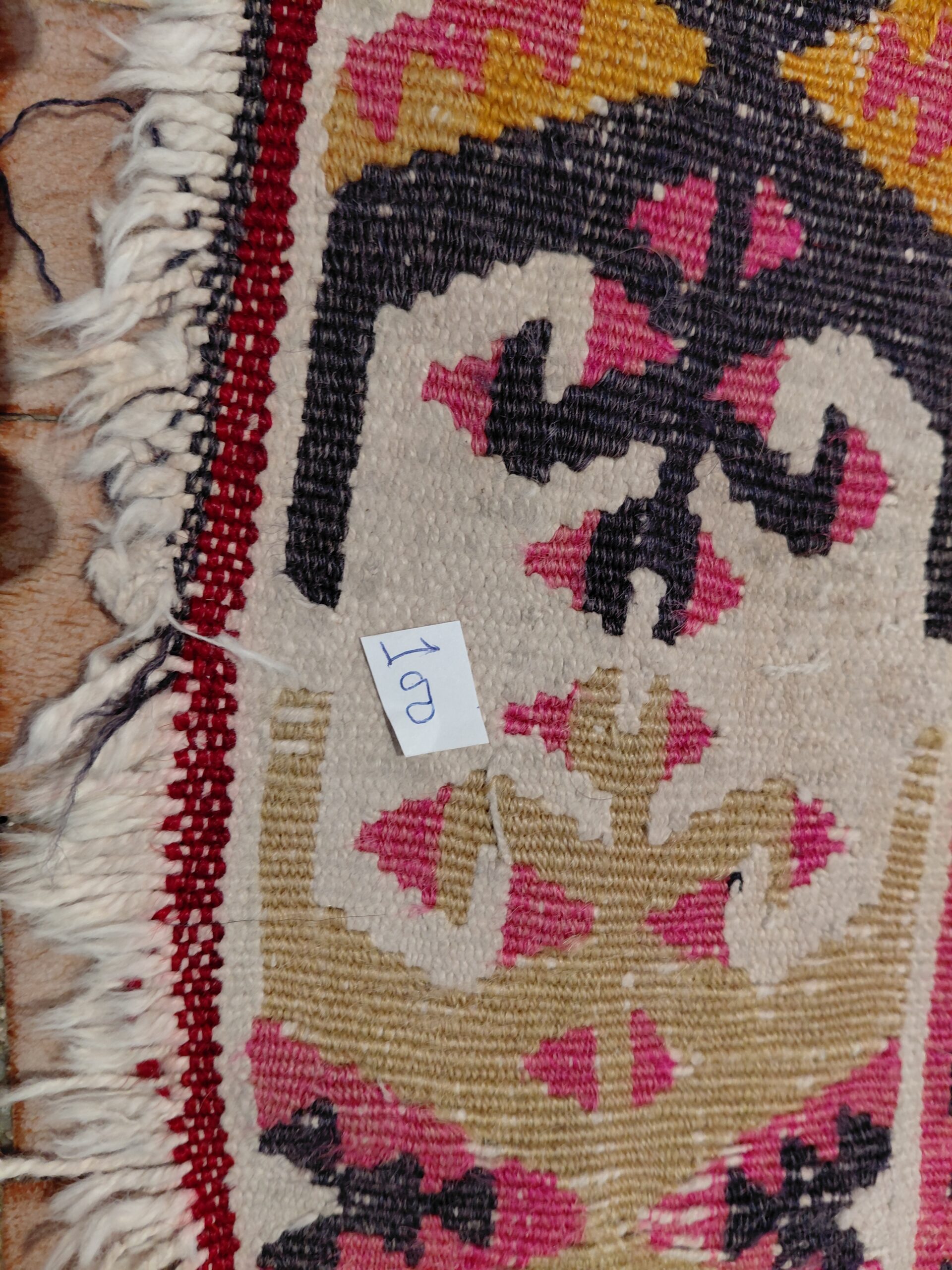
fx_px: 917
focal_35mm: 25
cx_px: 476
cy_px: 635
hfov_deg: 54.9
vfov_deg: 69.4
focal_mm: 4.69
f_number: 1.8
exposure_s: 1/50.1
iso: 250
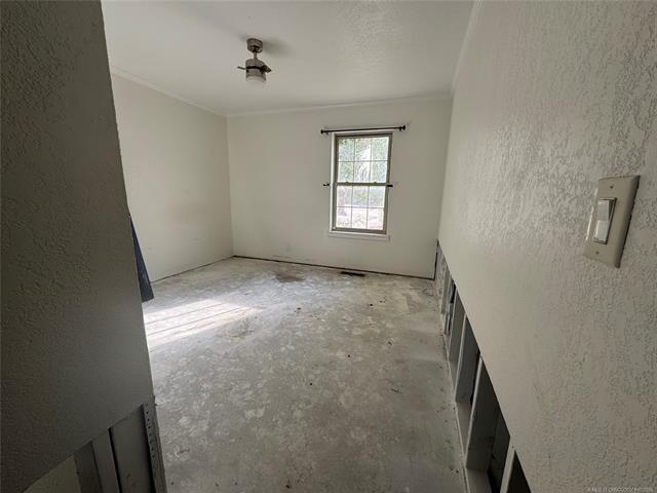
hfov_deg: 102.1
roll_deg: -1.1
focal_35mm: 14
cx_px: 328
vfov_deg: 85.7
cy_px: 246
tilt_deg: -11.6
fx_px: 266
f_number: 2.2
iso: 40
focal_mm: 2.22
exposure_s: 1/127
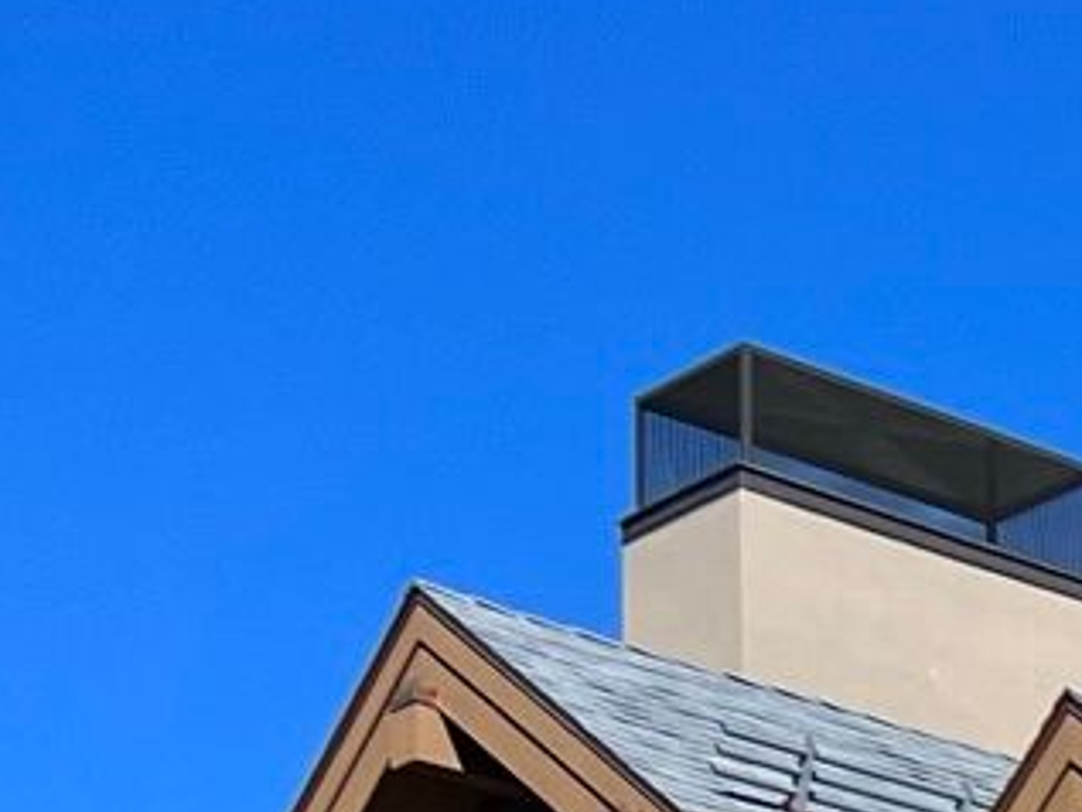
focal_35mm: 168
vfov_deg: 7.7
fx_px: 5253
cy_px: 2470
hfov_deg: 9.7
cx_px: 3000
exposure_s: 1/3831
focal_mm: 5.7
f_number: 1.5
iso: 50
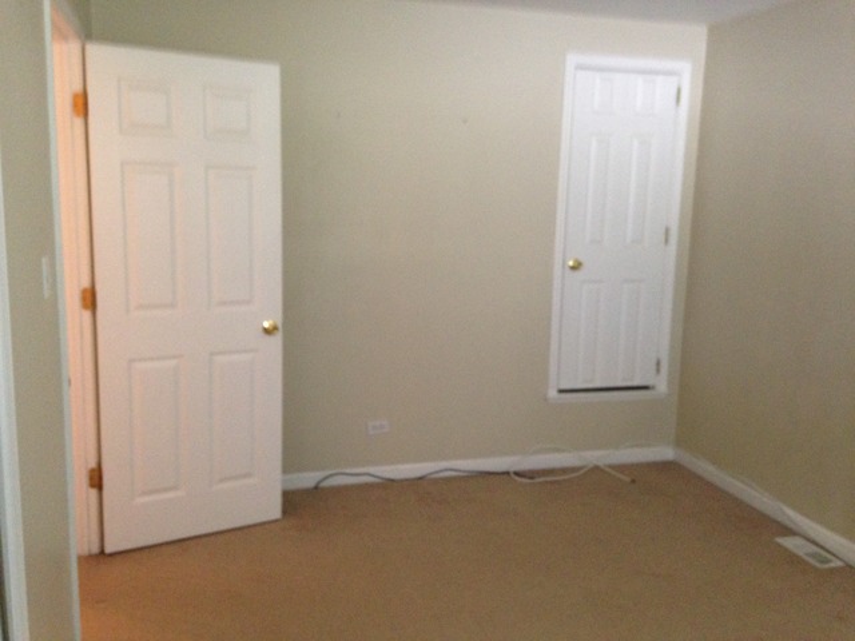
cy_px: 320
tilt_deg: -10.5
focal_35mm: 33
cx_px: 428
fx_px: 815
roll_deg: -1.6
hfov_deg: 55.4
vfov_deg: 42.9
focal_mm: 4.12
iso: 320
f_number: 2.4
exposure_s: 1/20
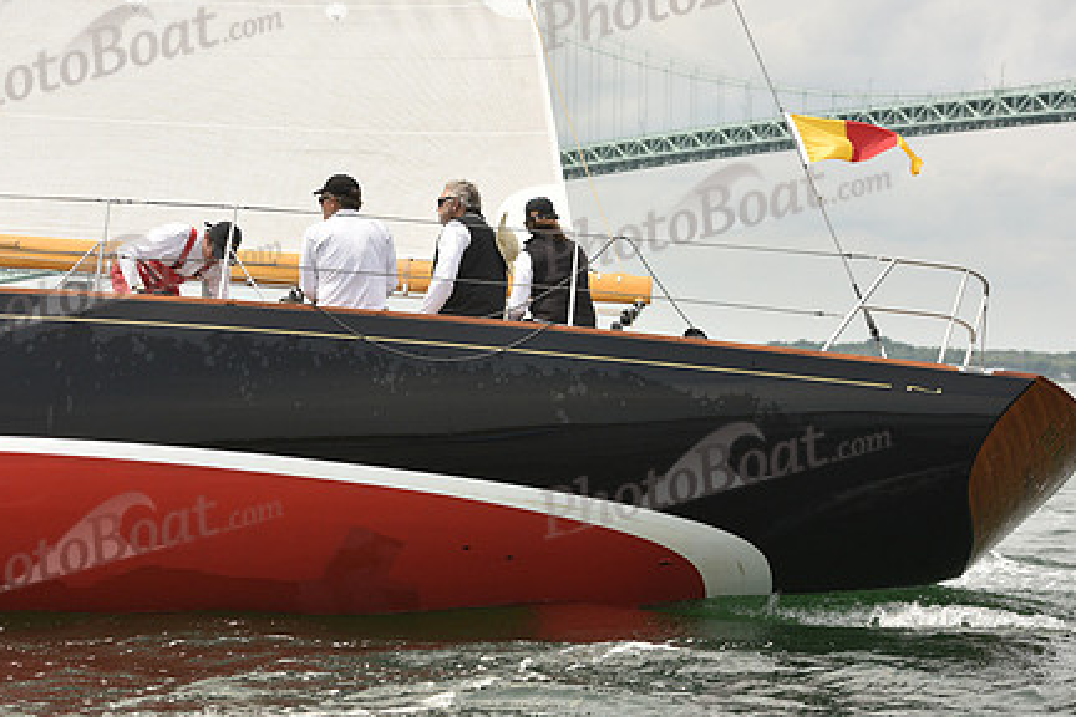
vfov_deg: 14.6
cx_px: 413
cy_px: 380
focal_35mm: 94
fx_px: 2809
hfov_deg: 21.6
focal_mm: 70
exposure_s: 1/3200
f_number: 5
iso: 400
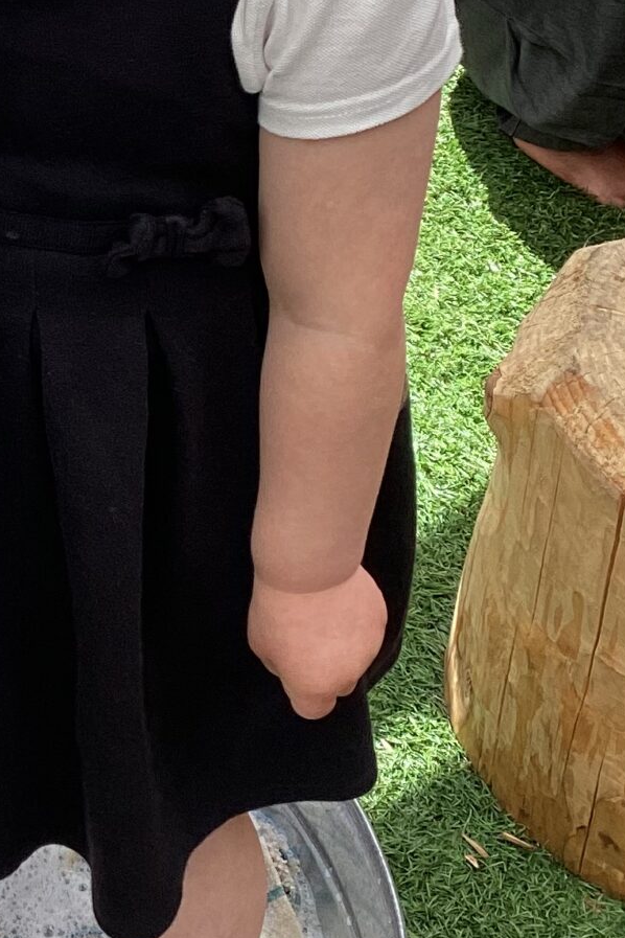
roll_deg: +5.0
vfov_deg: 22.0
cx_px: -96
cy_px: 297
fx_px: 2396
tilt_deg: -41.9
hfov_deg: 14.5
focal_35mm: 92
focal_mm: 3.3
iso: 25
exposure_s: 1/236
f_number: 2.4
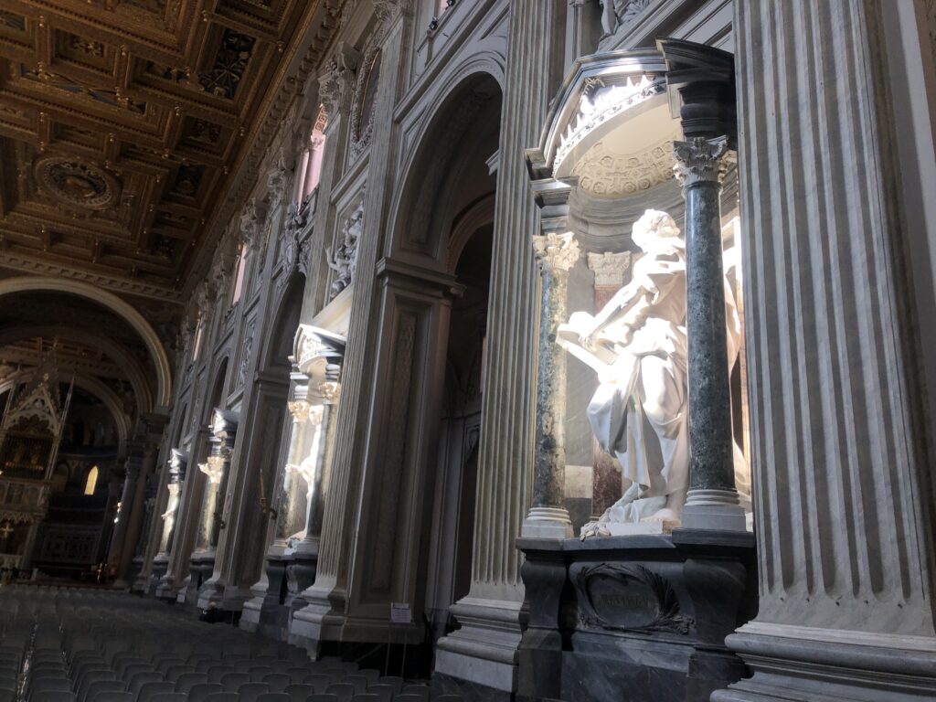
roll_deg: -3.2
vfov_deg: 49.7
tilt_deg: +17.2
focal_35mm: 28
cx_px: 468
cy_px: 351
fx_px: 757
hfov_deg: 63.4
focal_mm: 4
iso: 20
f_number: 1.8
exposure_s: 1/119
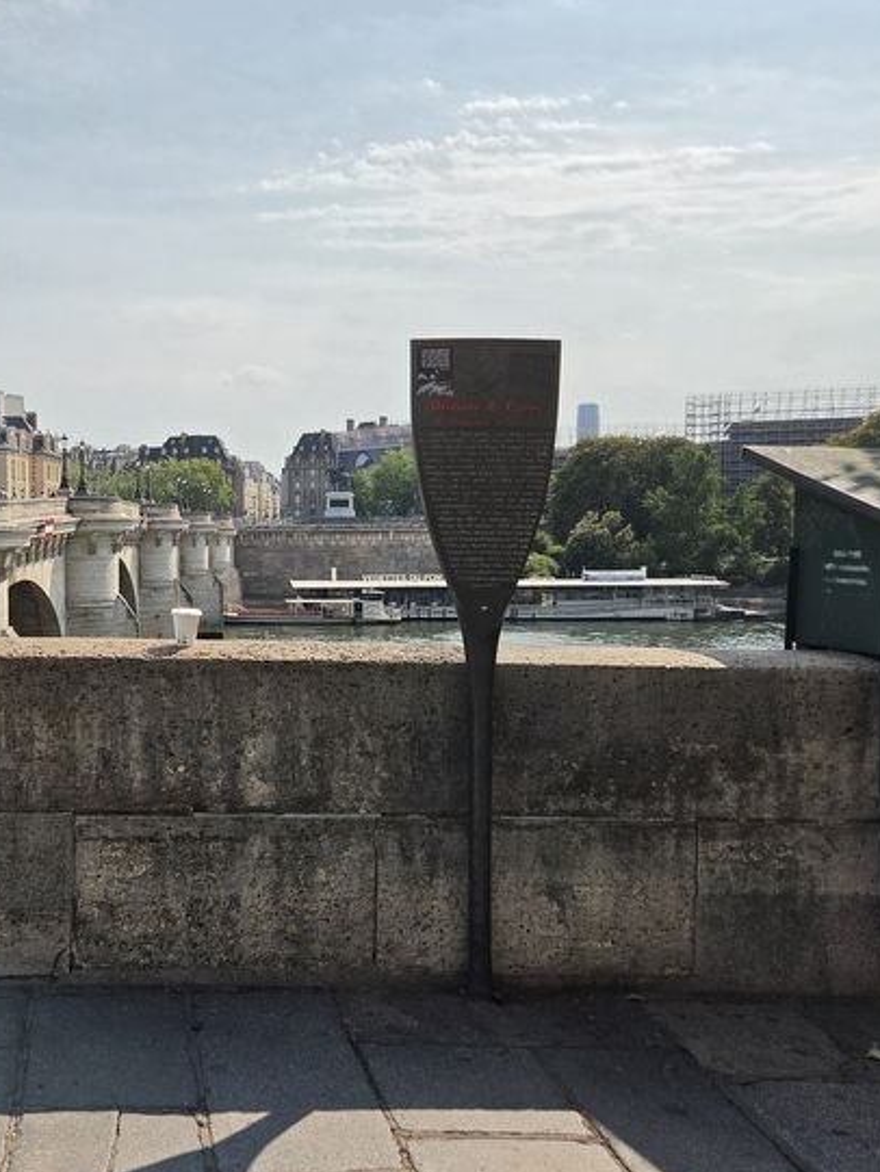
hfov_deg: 39.7
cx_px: 145
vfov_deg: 53.9
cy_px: 557
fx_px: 1152
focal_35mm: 34
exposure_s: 1/7887
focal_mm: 5.4
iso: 80
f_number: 1.8
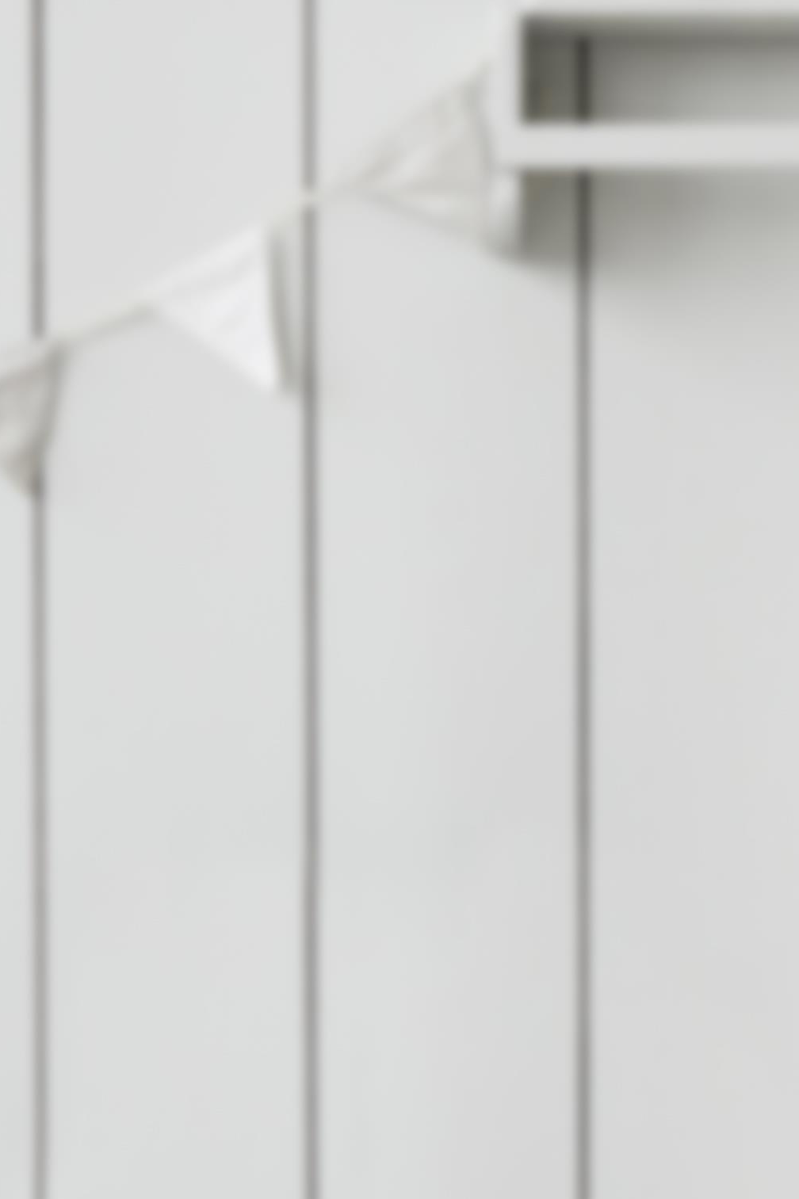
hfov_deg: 10.4
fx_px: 4396
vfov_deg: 15.2
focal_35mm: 132
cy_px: 1279
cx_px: 451
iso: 640
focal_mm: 21.2
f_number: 4
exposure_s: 1/100
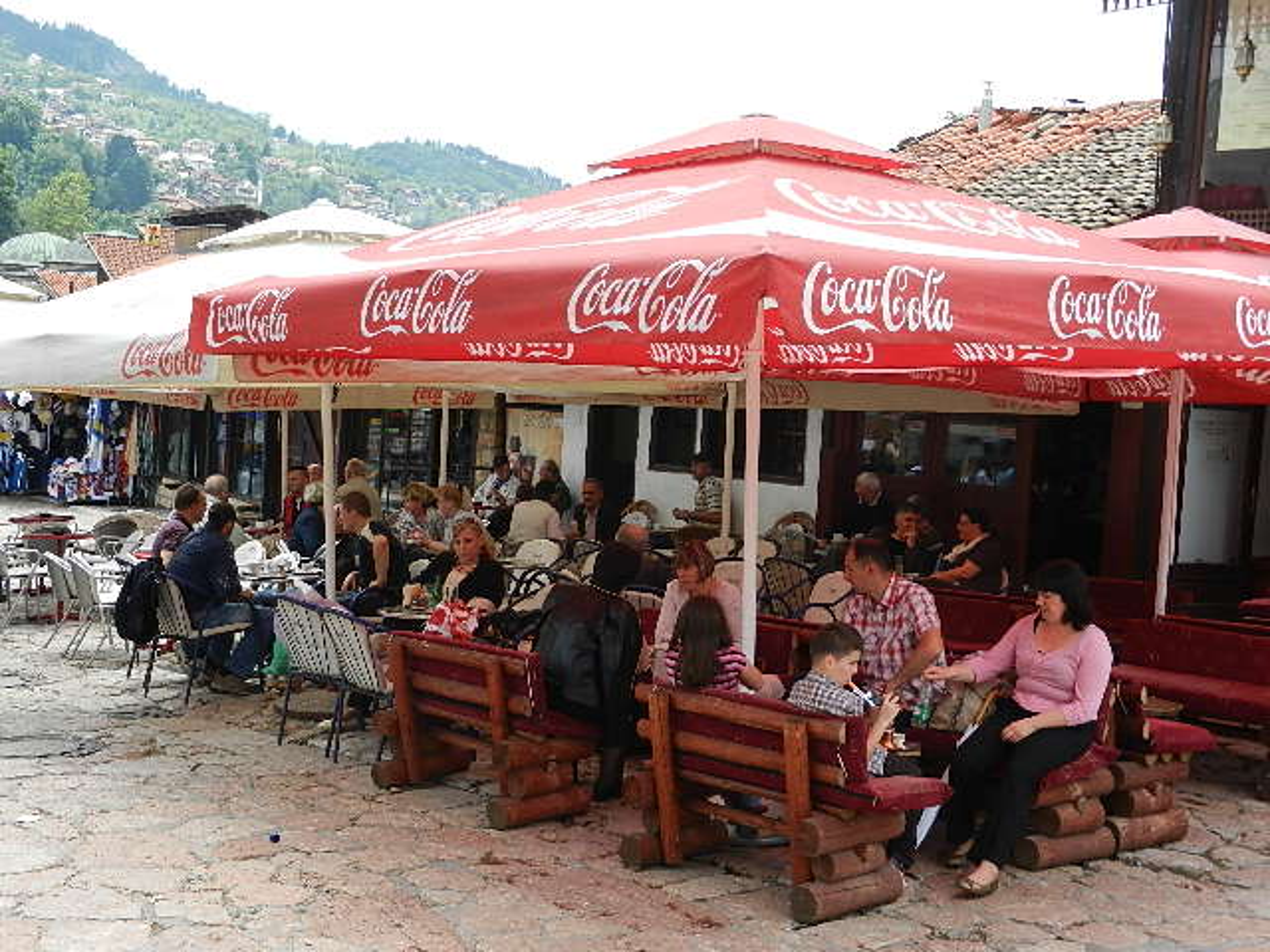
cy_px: 476
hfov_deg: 42.1
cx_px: 635
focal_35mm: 45
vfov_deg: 32.2
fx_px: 1651
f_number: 4.2
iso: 160
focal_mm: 8.2
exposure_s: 1/640
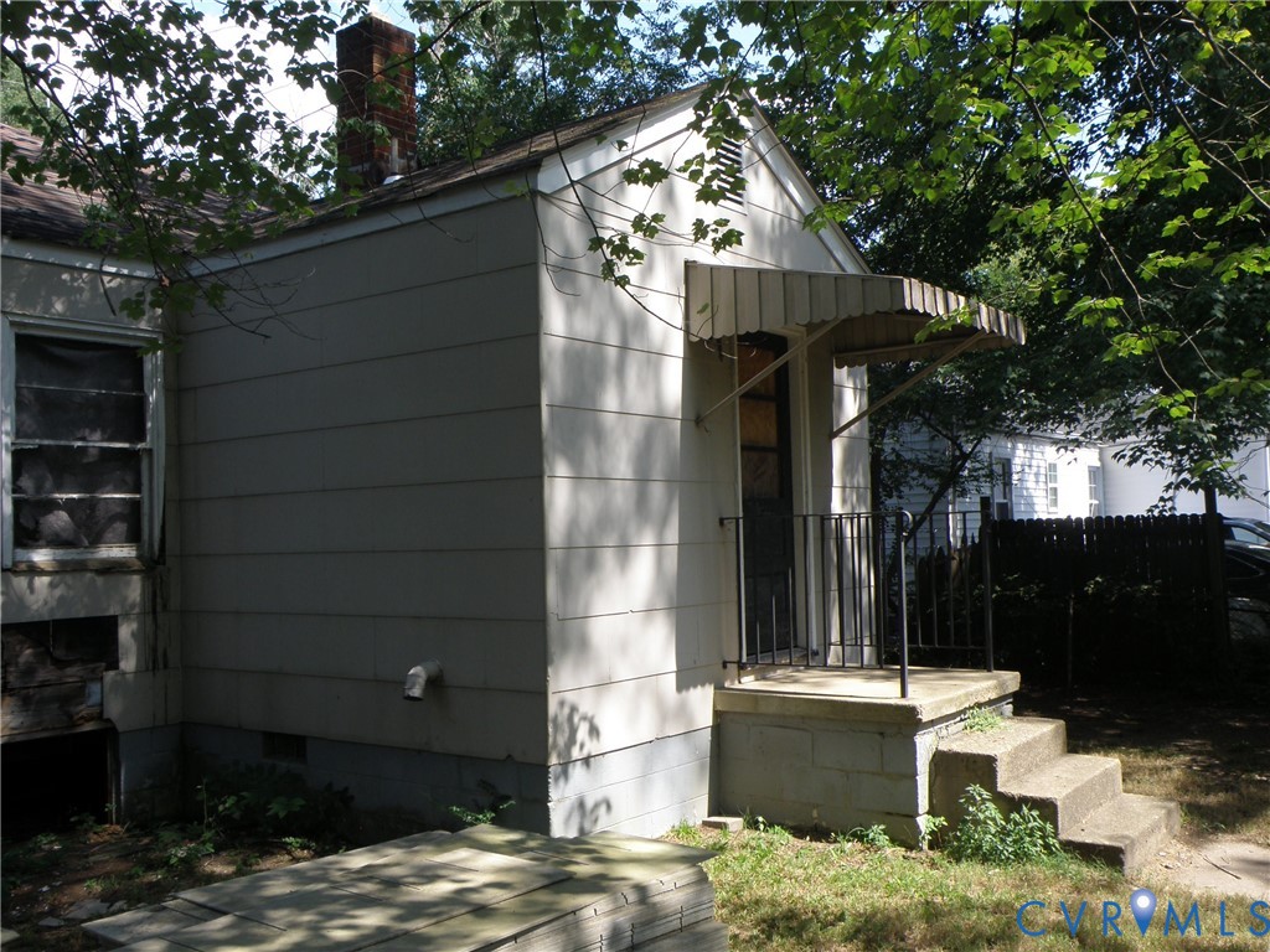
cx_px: 635
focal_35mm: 33
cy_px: 476
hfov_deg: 55.4
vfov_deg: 42.9
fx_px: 1211
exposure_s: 1/100
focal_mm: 6.02
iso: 64
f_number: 5.6
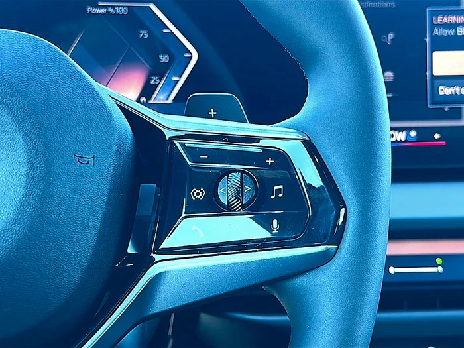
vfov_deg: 31.5
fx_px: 617
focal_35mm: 46
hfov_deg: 41.2
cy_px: 174
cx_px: 232
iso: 80
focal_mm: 6.86
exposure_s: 1/97
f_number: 1.78
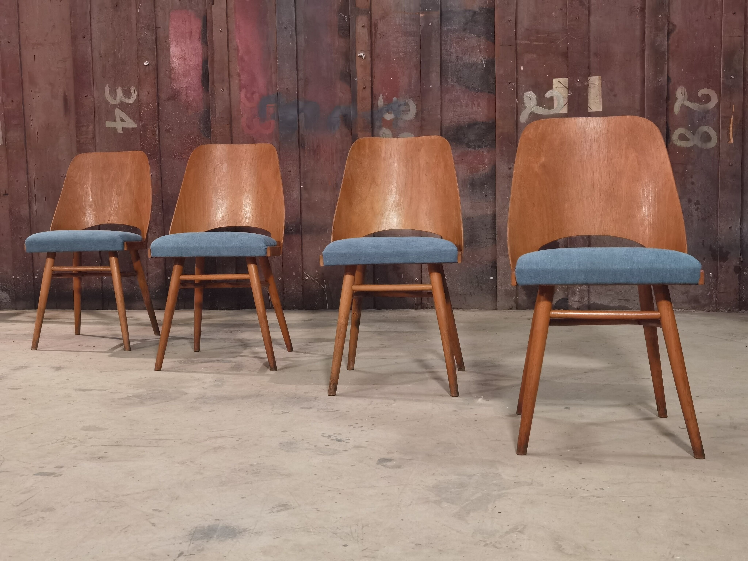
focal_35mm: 44
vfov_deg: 32.9
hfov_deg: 42.9
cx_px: 374
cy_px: 280
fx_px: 951
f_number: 1.9
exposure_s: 1/33.3
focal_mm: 6.71
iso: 400
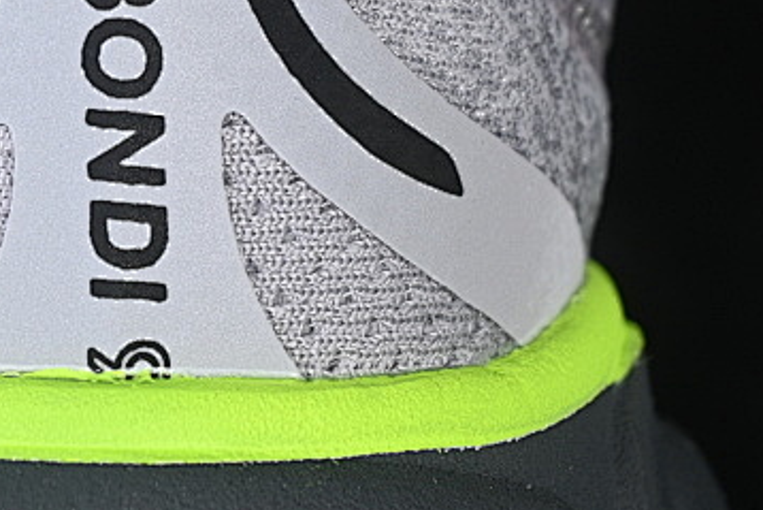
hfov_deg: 9.1
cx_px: 70
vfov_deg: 6.1
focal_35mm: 226
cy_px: 115
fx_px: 4792
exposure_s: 1/60
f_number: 7.1
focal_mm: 50
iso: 160
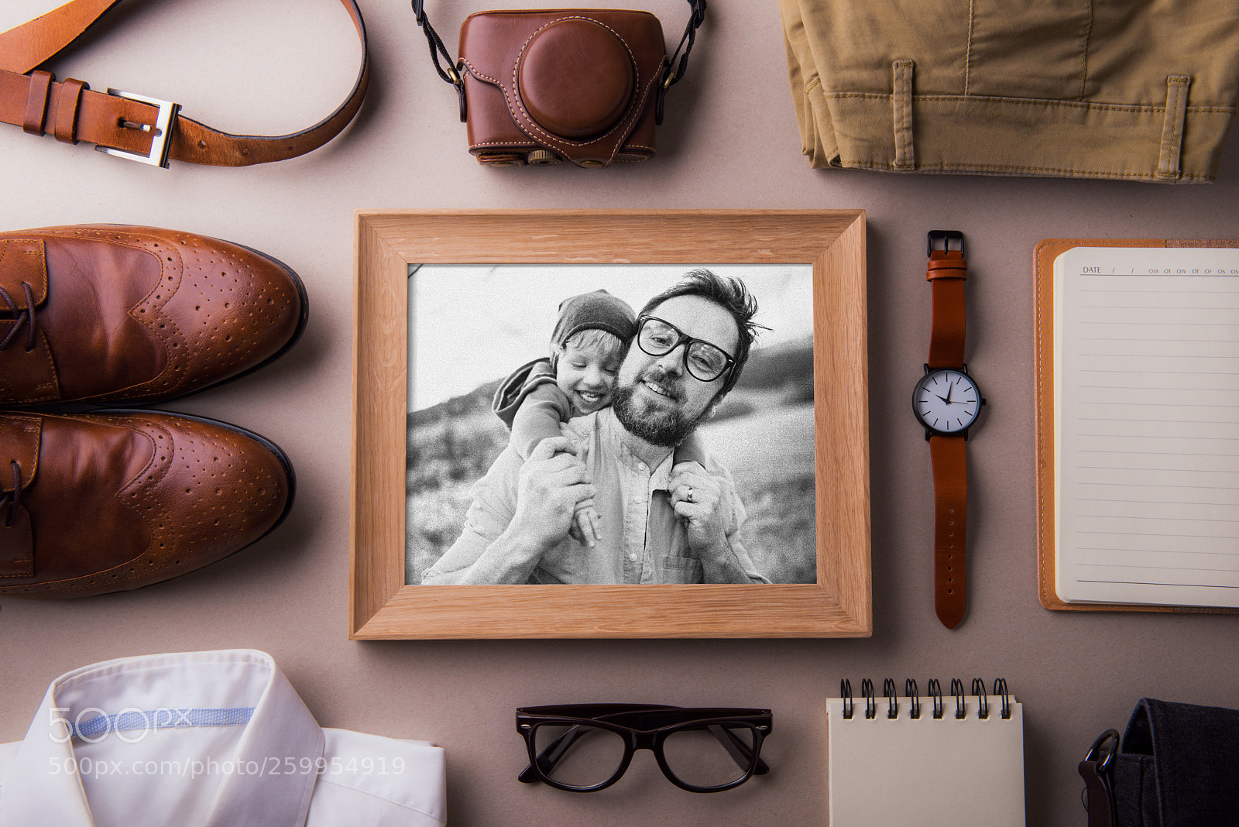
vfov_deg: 27.0
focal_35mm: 50
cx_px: 620
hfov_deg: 39.6
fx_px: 1721
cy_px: 414
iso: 100
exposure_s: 1/160
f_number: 16
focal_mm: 50
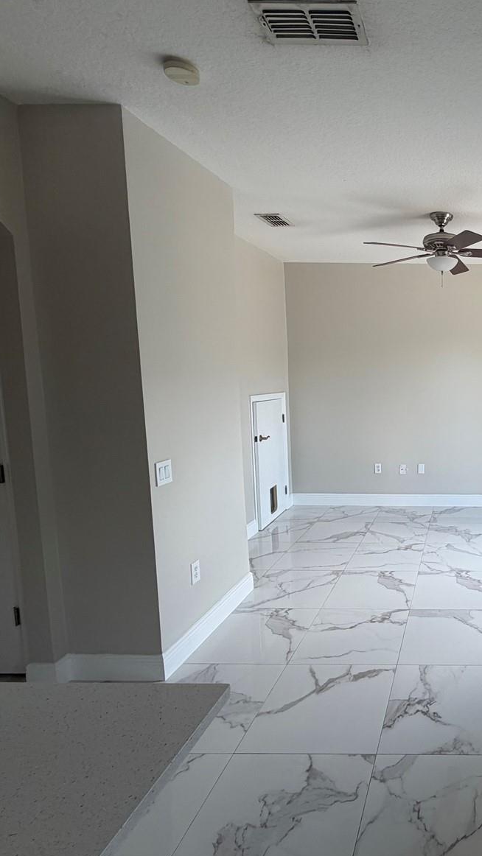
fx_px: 477
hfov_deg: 45.9
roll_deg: +0.0
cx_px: 472
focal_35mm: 21
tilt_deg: -5.3
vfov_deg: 83.8
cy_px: 418
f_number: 2.2
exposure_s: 1/121
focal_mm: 2.22
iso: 100
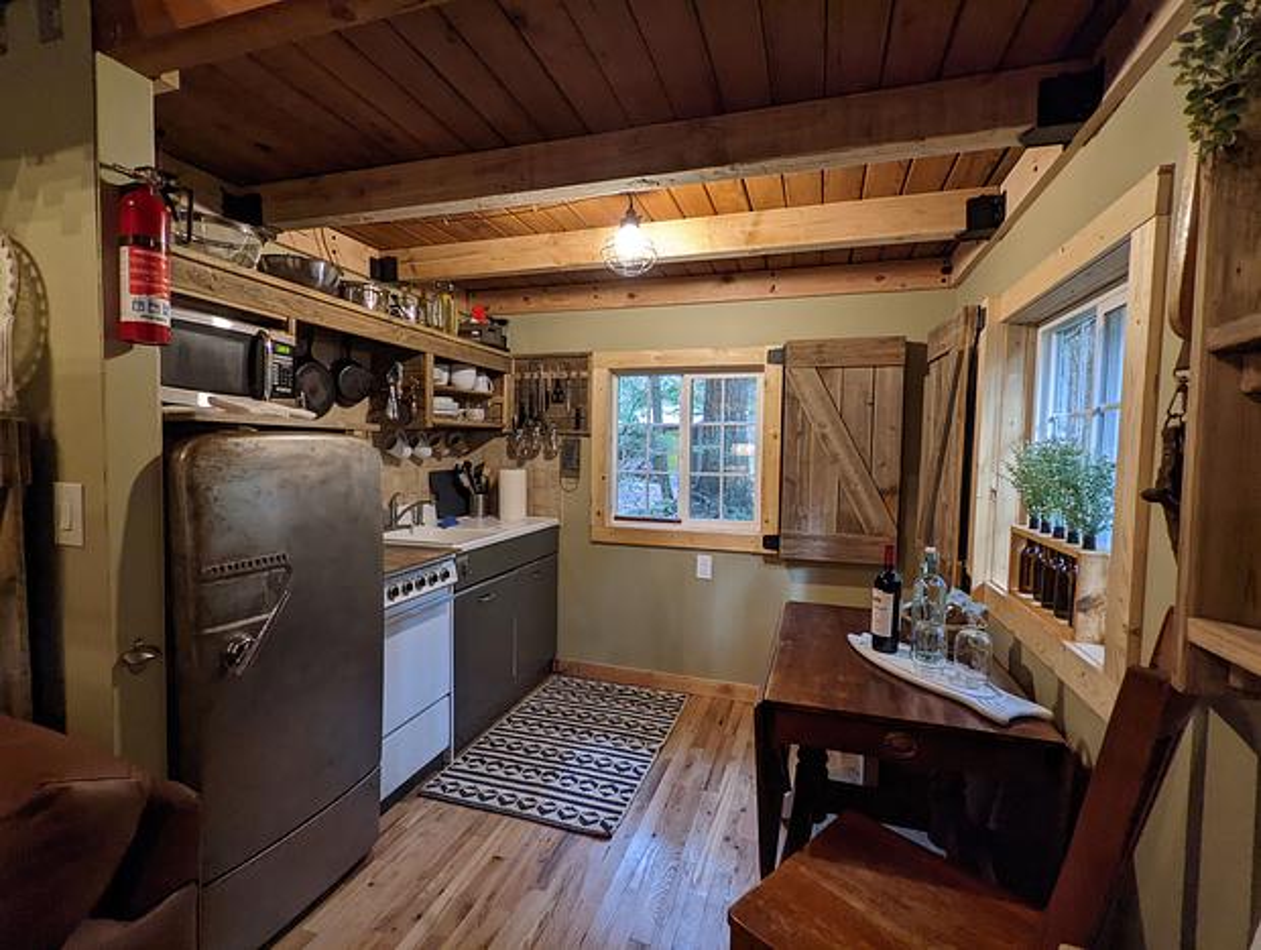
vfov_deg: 78.3
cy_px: 475
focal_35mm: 16
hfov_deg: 94.4
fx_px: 584
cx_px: 630
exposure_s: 1/24
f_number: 2.2
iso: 313
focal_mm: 2.22
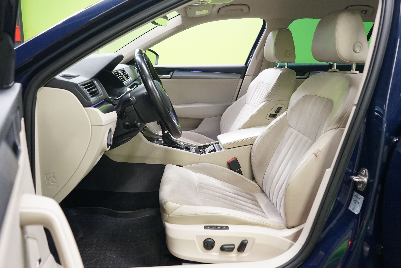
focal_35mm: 28
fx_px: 312
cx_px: 200
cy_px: 134
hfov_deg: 65.5
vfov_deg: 46.4
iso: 2500
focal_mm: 28
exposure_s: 1/50
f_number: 5
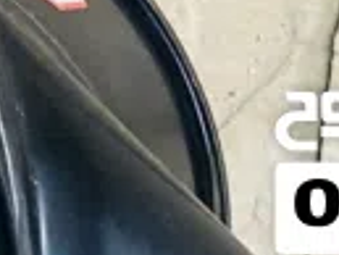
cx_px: -121
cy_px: -313
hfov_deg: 14.5
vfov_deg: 10.3
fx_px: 1264
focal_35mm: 129
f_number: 1.8
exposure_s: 1/40
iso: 640
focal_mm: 4.25
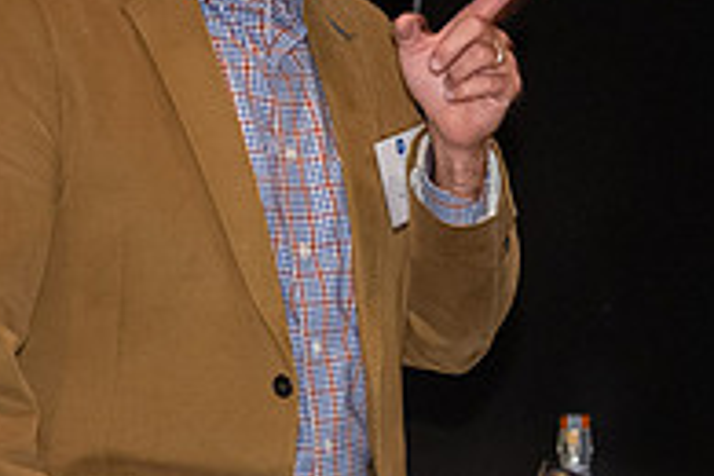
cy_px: 66
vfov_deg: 6.6
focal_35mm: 208
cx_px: 271
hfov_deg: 9.9
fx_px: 4125
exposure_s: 1/60
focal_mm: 70
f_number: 4
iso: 5000
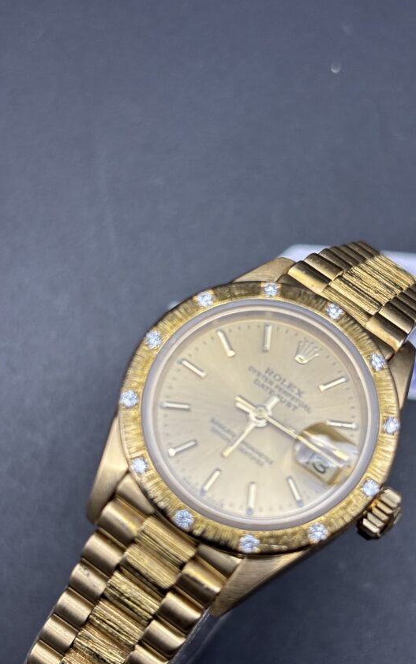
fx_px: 1214
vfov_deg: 30.6
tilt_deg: -76.0
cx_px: 233
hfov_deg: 19.4
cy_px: 368
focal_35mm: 67
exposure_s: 1/100
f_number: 1.6
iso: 50
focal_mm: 5.96
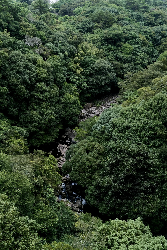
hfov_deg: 37.9
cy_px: 125
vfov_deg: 54.4
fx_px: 244
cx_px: 84
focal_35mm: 35
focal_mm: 23
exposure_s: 1/100
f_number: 16
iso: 640
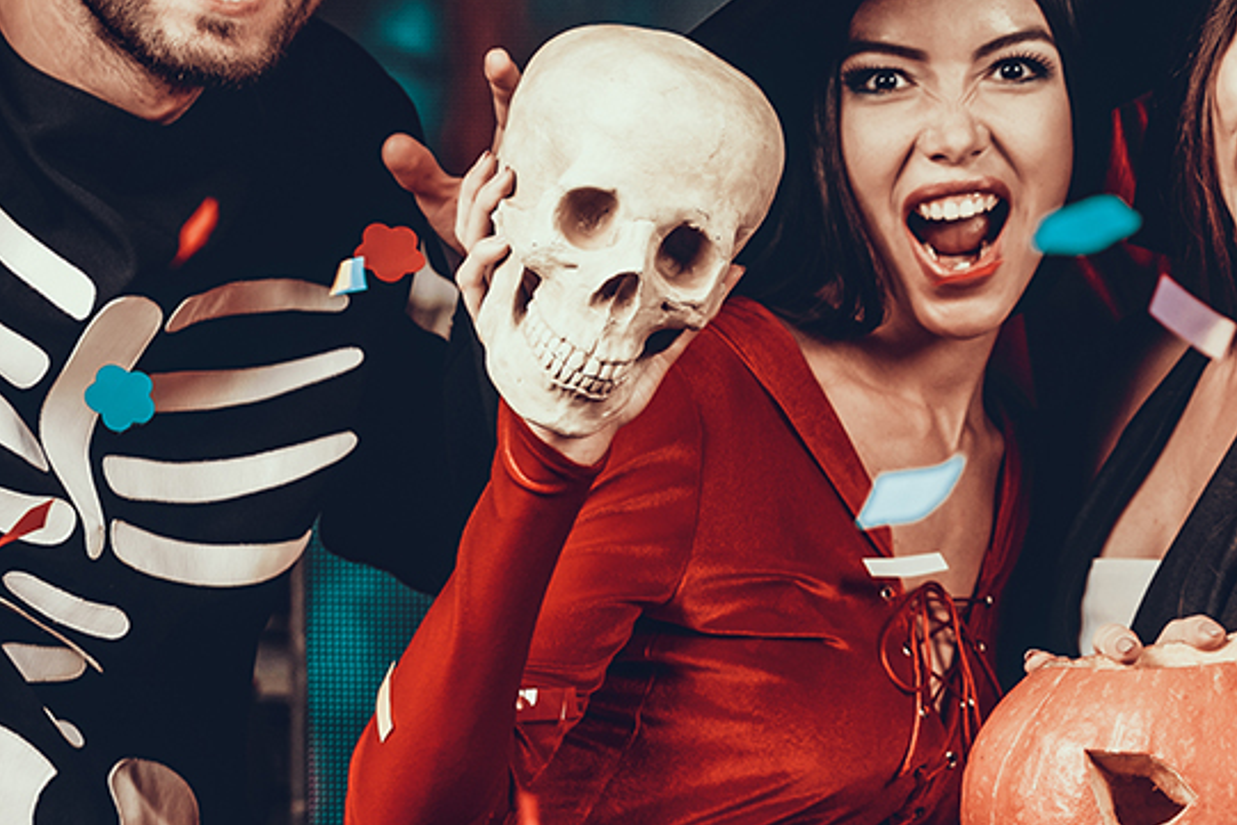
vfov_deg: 7.4
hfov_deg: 10.9
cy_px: 470
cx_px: 1427
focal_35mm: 185
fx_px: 6358
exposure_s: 1/60
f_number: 2.5
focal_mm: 50
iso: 125
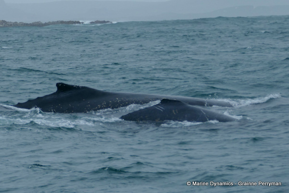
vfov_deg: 5.5
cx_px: 144
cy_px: 96
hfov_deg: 8.2
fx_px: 2007
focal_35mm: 250
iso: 125
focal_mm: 91.1
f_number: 4
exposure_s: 1/800
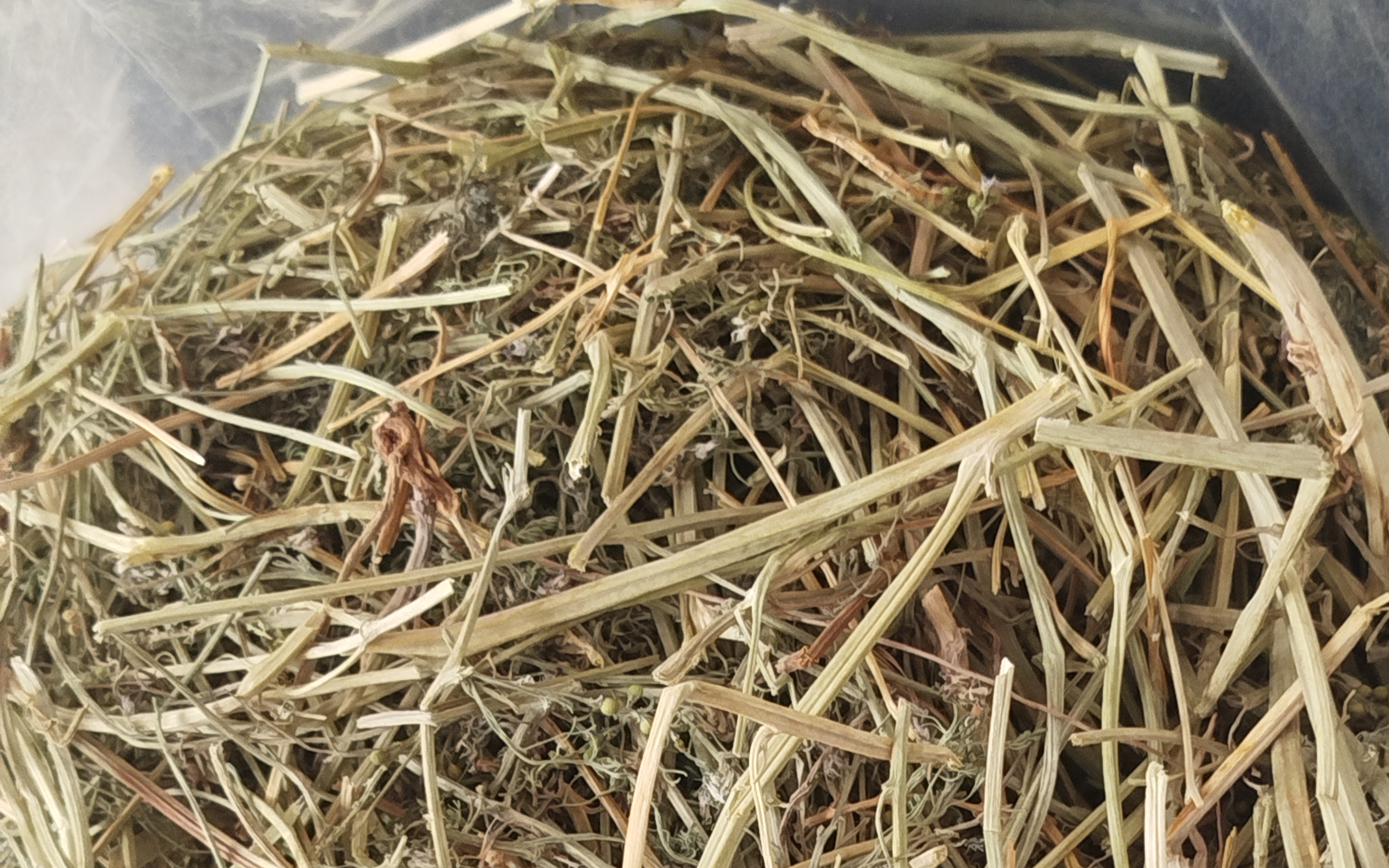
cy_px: 866
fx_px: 2574
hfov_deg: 30.2
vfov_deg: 18.6
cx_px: 695
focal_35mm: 68
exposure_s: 1/33
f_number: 1.7
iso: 400
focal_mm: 5.31
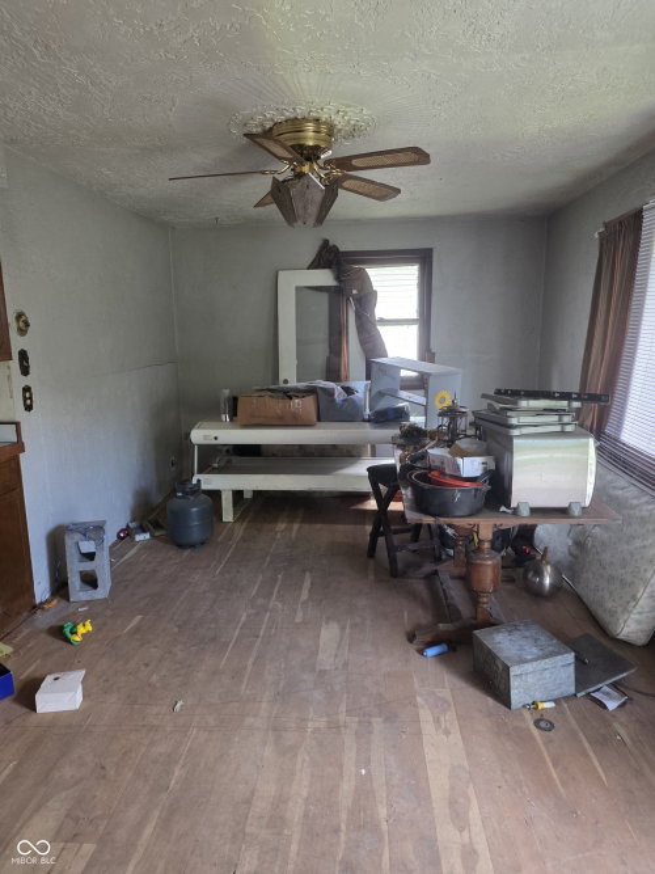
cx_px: 328
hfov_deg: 58.9
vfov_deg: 73.9
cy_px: 437
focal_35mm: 23
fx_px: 580
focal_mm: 6.25
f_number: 1.7
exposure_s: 1/75.9
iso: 250
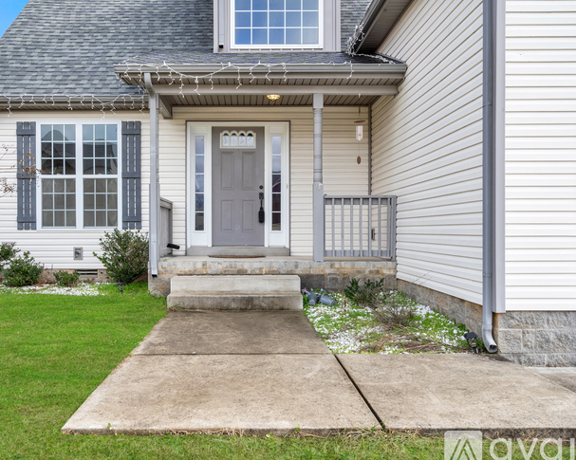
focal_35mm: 29
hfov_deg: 60.1
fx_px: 494
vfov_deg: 49.9
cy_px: 231
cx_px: 242
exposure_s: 1/25
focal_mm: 25
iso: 200
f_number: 16
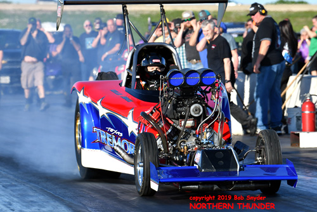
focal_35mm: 240
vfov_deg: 5.7
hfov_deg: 8.6
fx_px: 2114
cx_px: 158
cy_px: 106
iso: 200
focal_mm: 160
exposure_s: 1/1250
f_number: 5.6
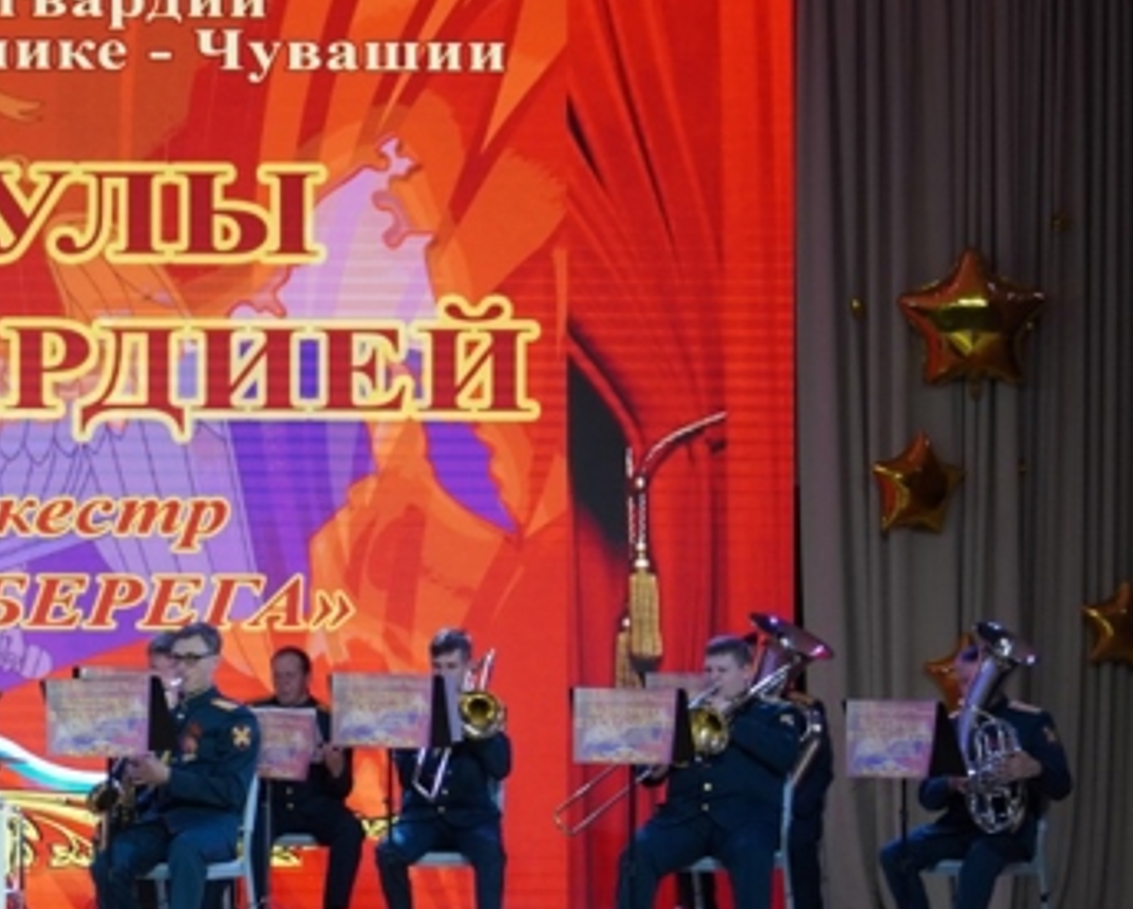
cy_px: 553
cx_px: 35
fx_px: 4935
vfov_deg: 10.5
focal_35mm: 147
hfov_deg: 13.0
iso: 1600
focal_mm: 48
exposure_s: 1/160
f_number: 5
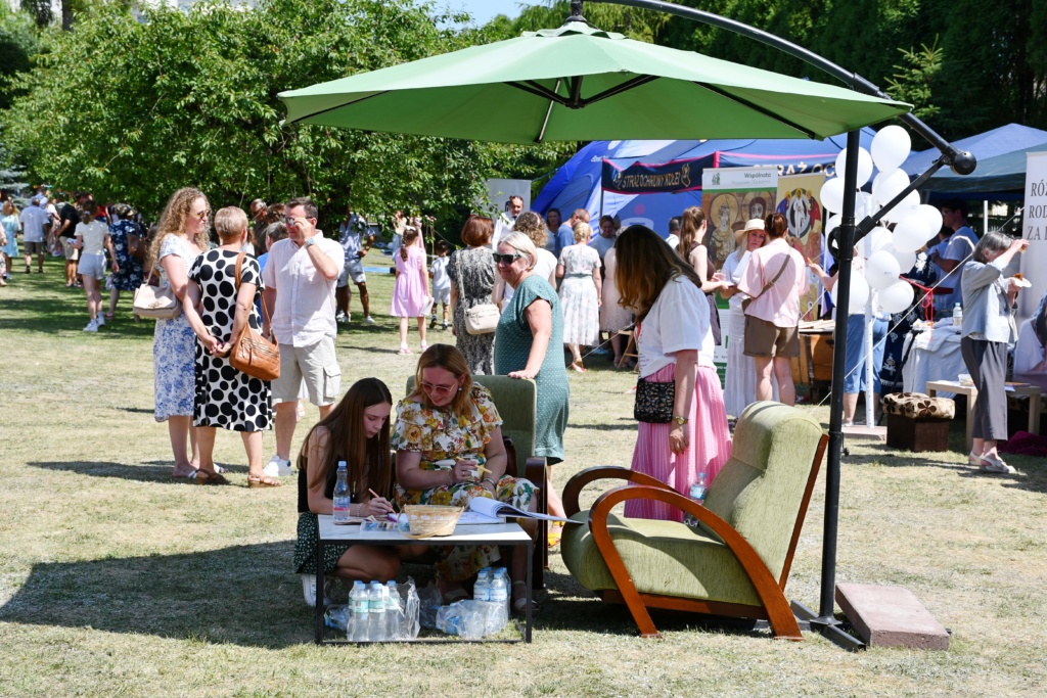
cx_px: 524
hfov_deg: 27.0
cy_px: 349
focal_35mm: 75
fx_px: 2181
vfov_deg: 18.2
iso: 100
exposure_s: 1/250
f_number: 8
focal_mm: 50
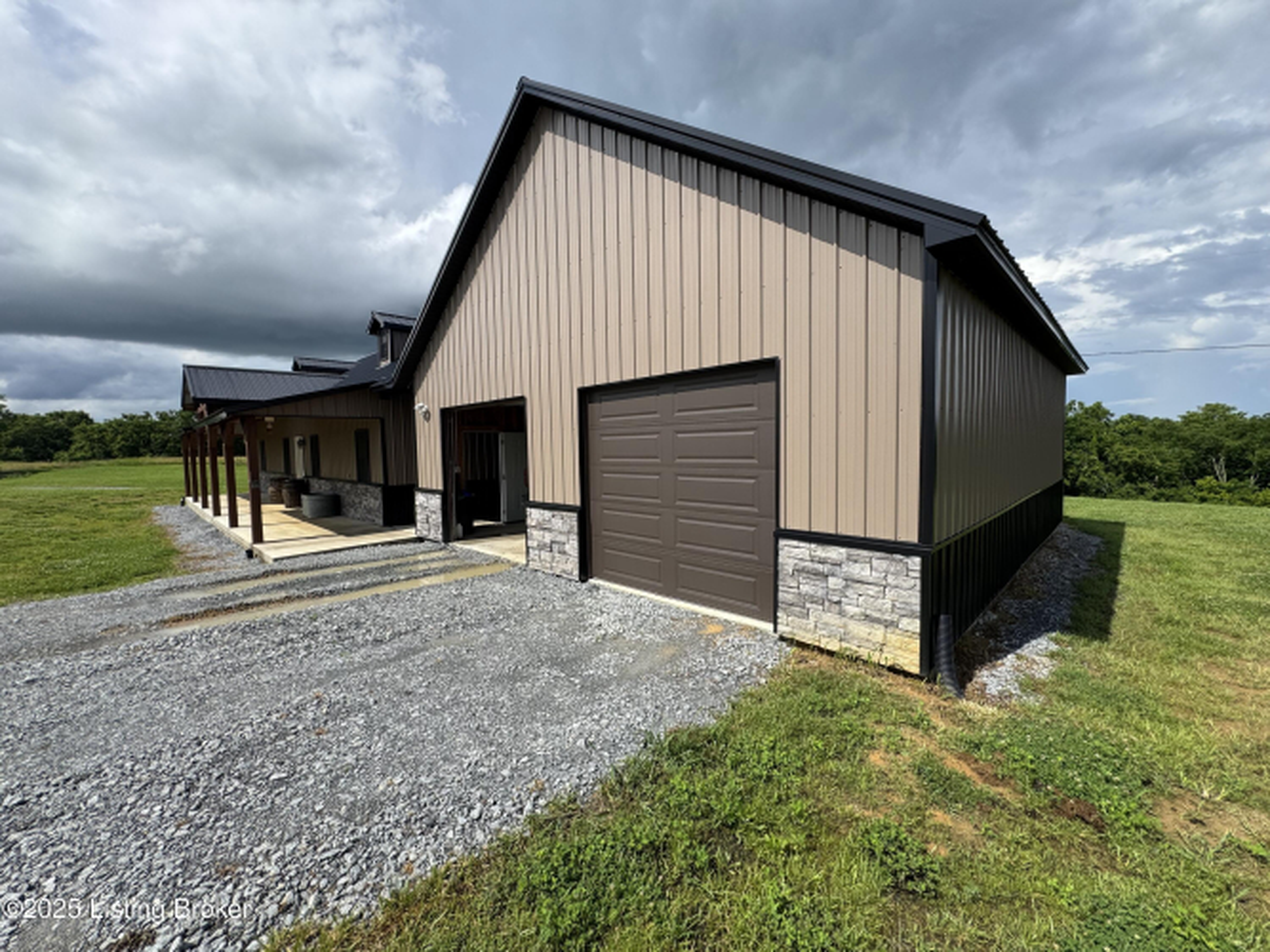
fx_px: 514
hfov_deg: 102.1
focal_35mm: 14
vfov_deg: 85.7
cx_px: 635
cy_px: 476
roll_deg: +0.9
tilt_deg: -4.0
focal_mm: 2.22
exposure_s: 1/2028
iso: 50
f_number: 2.2
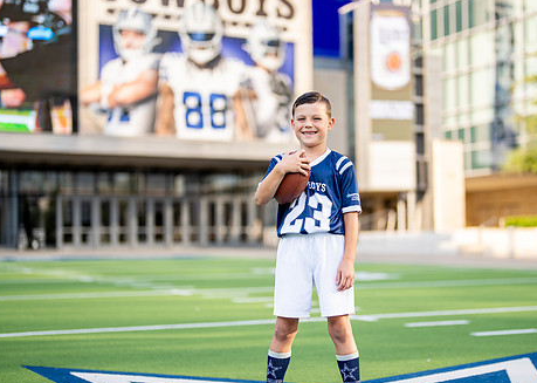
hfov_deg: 29.0
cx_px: 317
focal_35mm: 68
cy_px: 204
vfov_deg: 20.9
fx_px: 1036
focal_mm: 50
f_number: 1.2
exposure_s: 1/1600
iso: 100
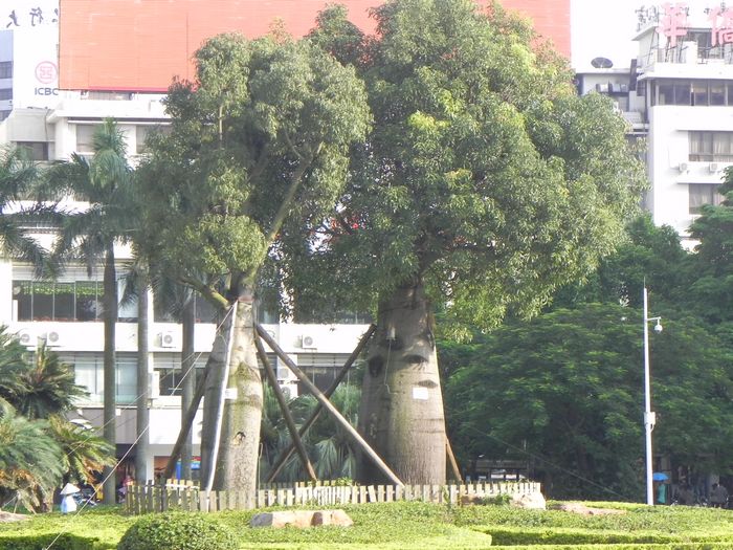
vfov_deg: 9.2
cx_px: 366
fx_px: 3430
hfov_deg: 12.2
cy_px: 275
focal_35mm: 162
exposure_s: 1/177
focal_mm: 28.8
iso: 160
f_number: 5
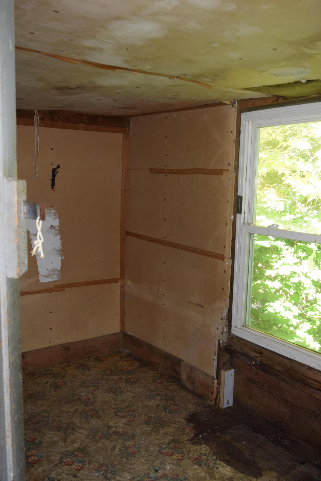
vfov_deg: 57.2
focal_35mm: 33
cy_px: 240
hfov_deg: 40.0
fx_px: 441
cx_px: 160
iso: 800
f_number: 5
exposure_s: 1/100
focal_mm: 22
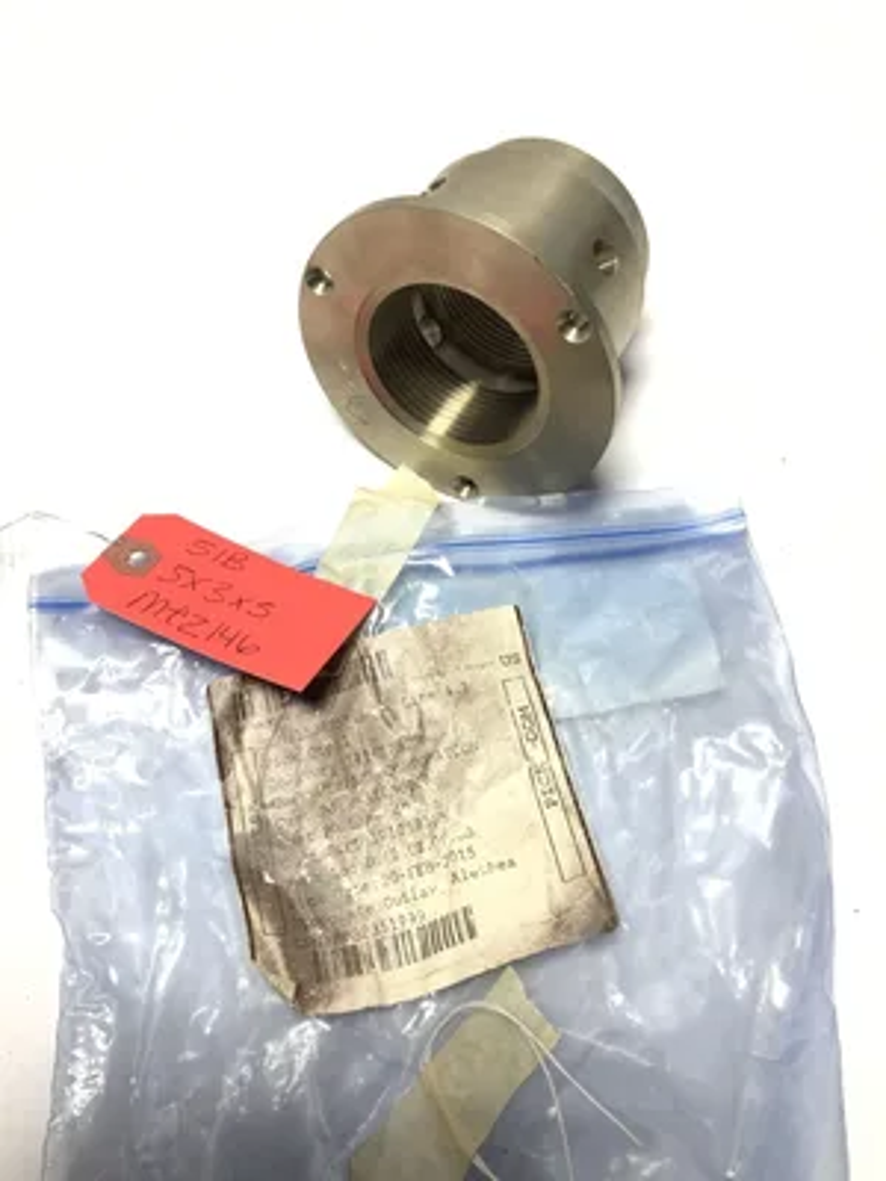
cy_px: 590
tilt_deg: -63.8
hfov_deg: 45.4
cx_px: 443
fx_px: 1058
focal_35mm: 31
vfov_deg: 58.4
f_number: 2.4
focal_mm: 3.3
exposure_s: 1/120
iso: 40
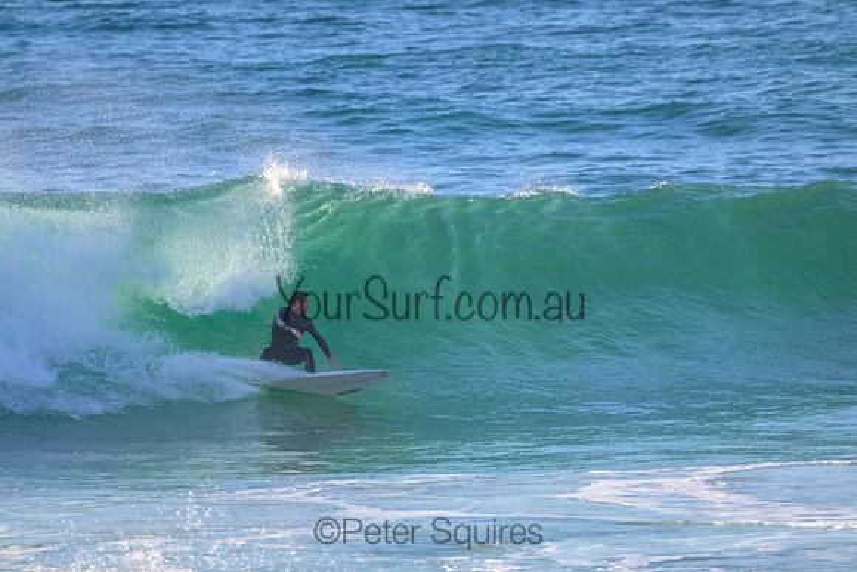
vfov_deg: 1.7
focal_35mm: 800
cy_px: 286
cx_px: 428
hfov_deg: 2.6
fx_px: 19048
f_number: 11
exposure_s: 1/1600
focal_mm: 800
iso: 2500
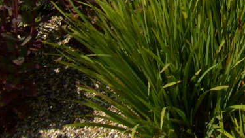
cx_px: 310
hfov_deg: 19.2
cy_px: -104
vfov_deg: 10.9
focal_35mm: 104
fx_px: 676
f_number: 7.1
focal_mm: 5.8
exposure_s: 1/500
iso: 80
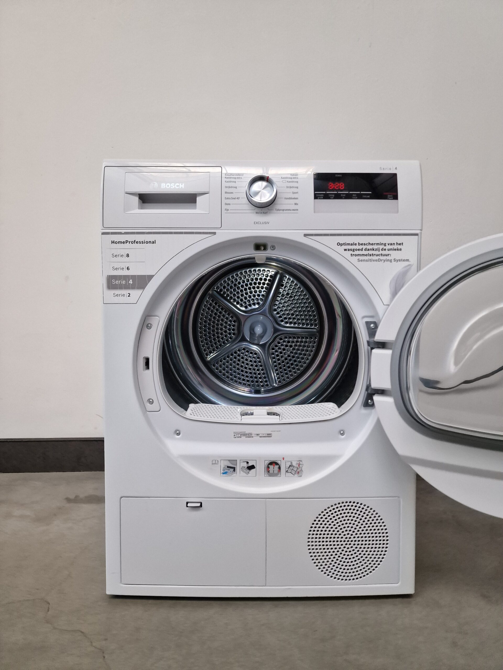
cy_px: 335
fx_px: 446
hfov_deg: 58.9
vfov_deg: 73.9
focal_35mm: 23
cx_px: 252
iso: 320
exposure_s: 1/120
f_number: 1.8
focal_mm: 6.4
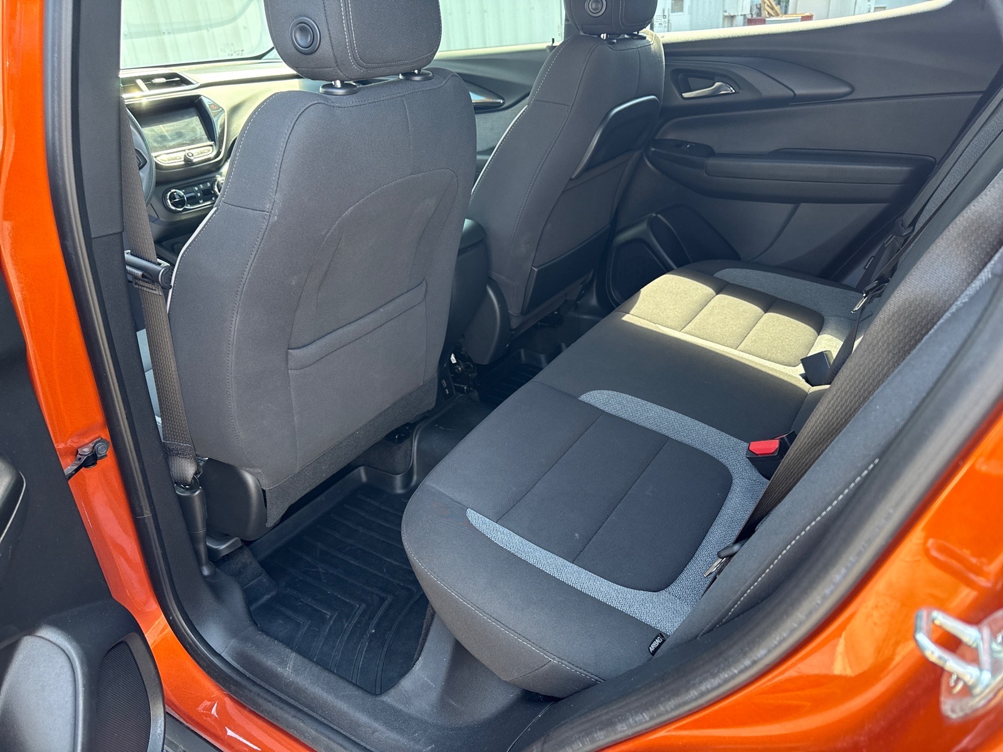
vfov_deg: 56.8
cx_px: 502
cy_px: 376
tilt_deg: -25.5
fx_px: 695
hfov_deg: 71.6
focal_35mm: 24
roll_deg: +5.2
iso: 200
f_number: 1.78
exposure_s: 1/112
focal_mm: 6.76
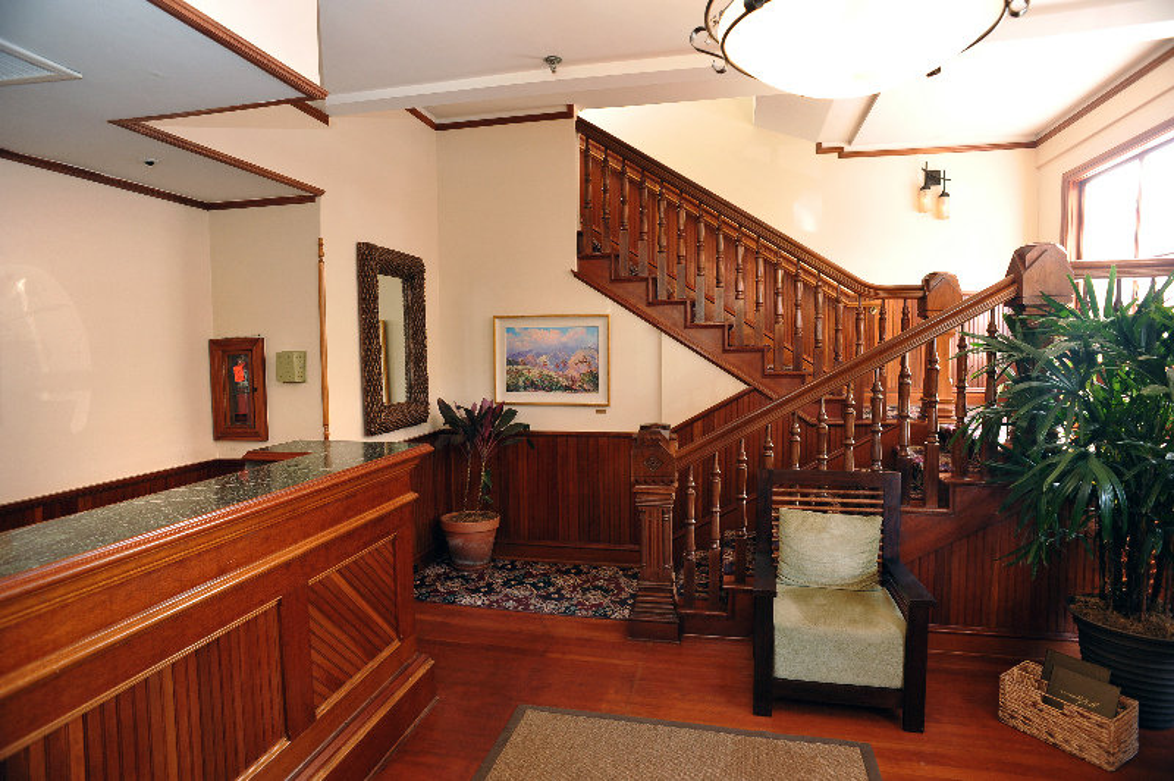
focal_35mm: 20
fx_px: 652
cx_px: 587
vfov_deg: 61.8
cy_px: 390
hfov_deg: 84.0
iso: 1600
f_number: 5
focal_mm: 20
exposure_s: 1/50
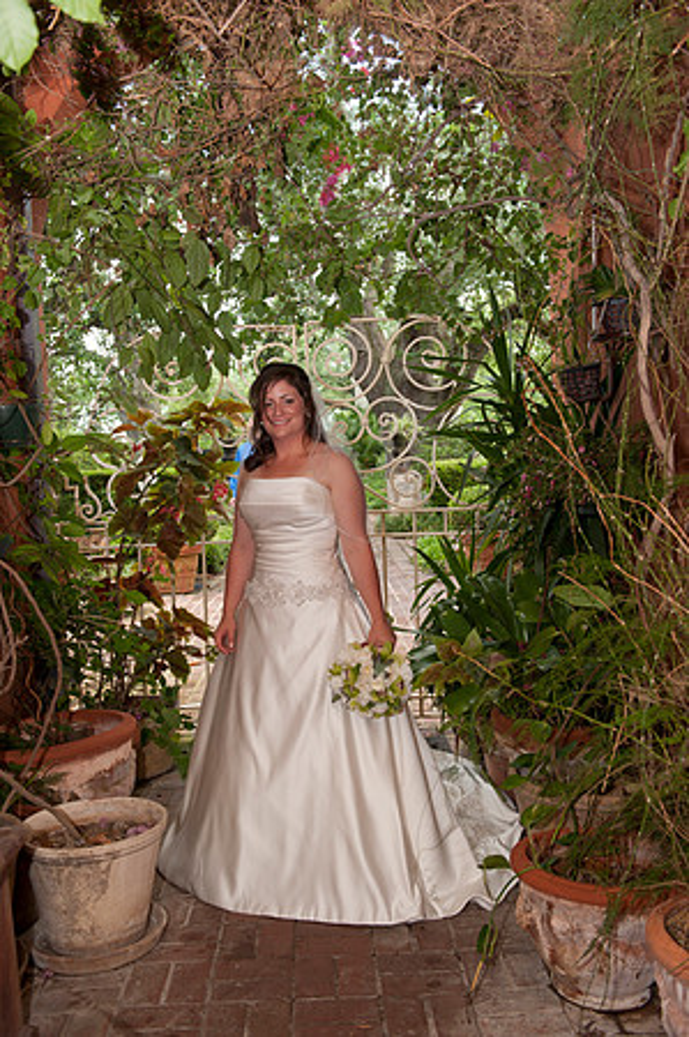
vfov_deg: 54.5
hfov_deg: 37.8
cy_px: 518
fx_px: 1007
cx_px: 344
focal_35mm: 35
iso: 250
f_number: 4.5
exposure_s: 1/100
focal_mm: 35
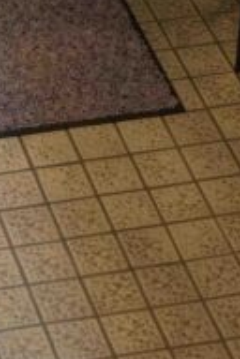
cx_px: -102
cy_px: -430
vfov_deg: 9.7
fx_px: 1920
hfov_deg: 7.1
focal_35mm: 192
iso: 4000
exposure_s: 1/160
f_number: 5.6
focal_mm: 36
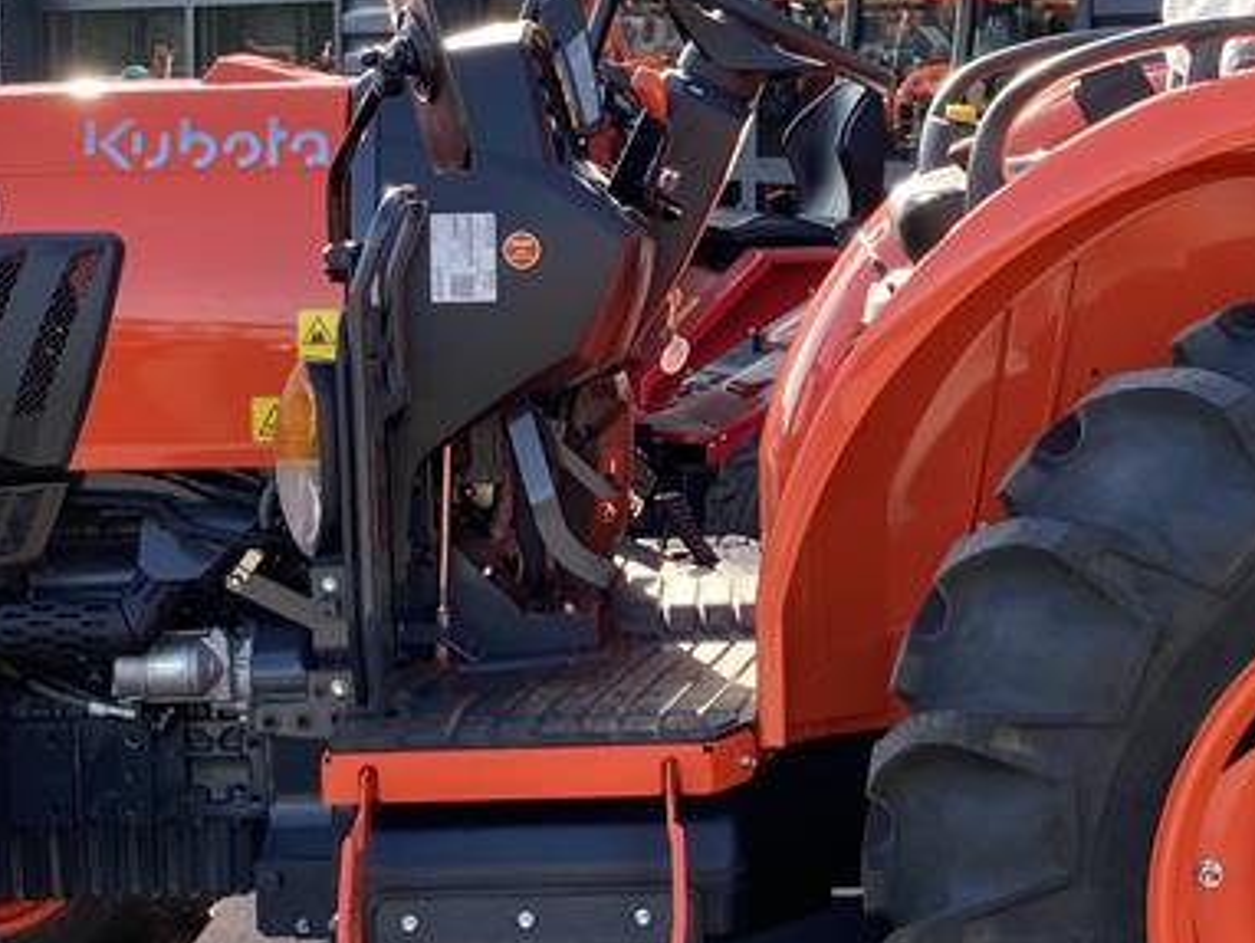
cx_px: 647
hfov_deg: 26.0
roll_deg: -0.6
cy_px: 342
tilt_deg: -6.3
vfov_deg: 19.6
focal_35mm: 75
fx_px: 2721
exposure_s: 1/316
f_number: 1.8
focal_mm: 3.99
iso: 20
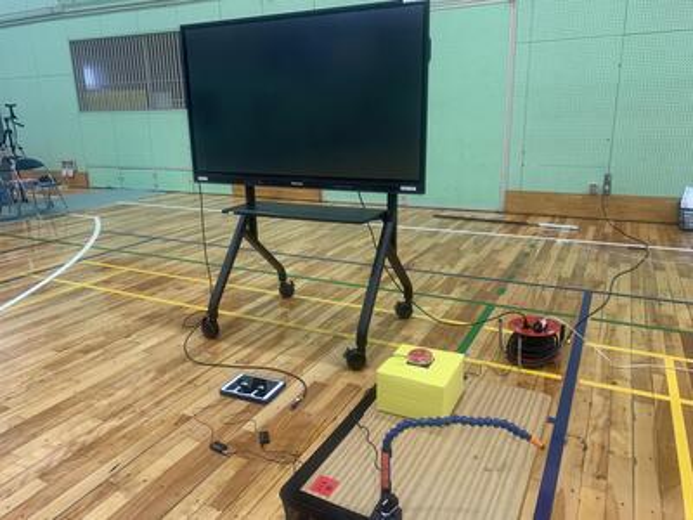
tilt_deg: -17.2
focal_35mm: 26
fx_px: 521
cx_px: 346
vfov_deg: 53.1
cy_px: 260
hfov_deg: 67.3
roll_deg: +0.8
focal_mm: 4.25
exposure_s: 1/60
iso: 125
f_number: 1.8
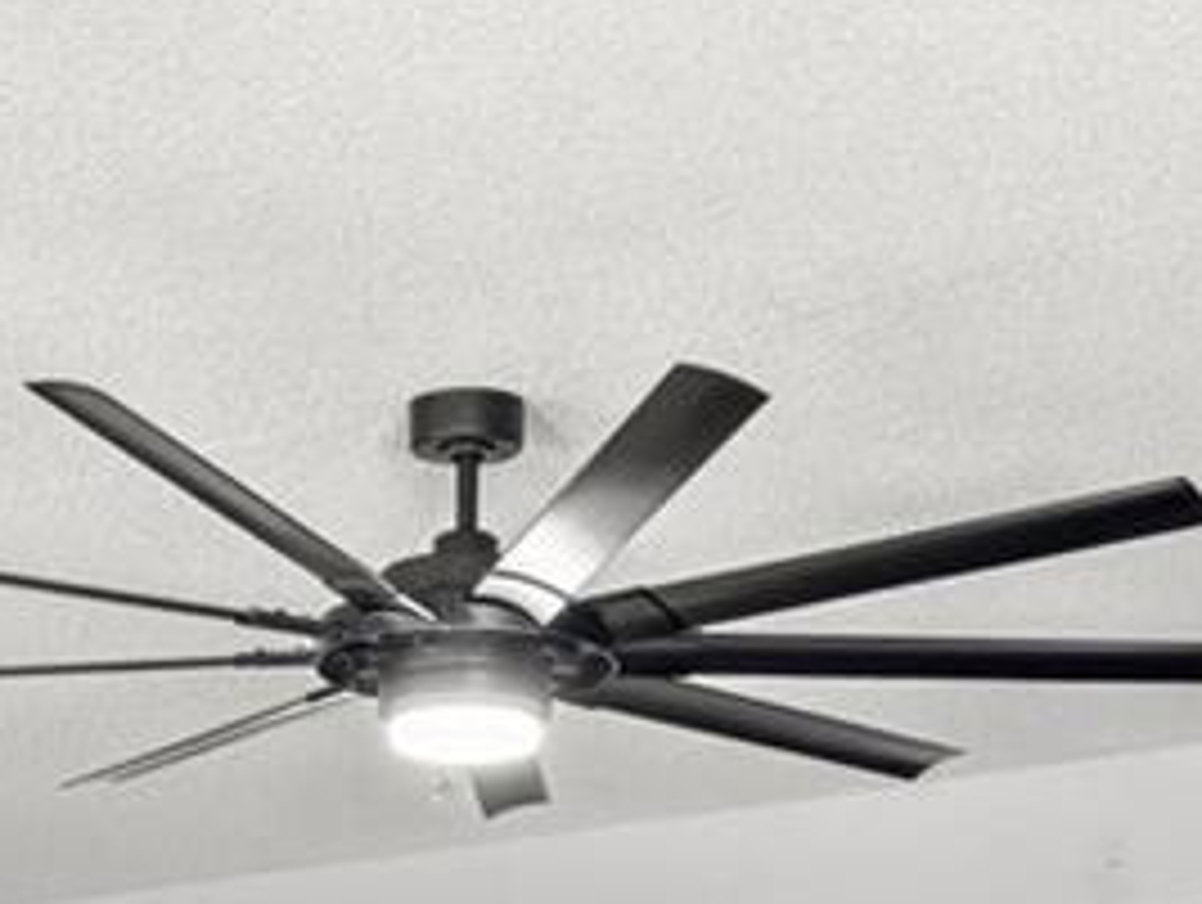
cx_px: 306
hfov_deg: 20.5
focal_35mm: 95
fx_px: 3299
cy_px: 1543
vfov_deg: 14.1
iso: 100
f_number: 7.1
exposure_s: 2.5
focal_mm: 11
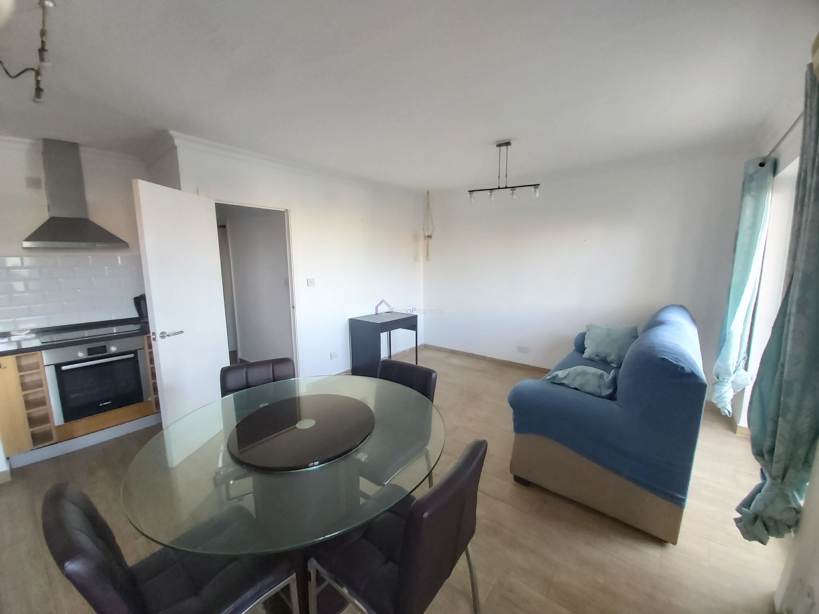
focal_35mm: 12
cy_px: 307
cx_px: 410
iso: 200
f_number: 2.2
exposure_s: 1/33
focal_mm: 1.42
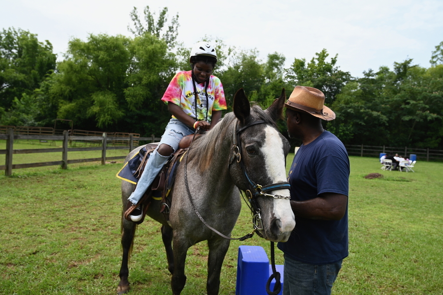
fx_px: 357
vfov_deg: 44.9
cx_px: 222
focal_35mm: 29
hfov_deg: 63.7
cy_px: 148
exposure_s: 1/250
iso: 100
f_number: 5.6
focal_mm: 29
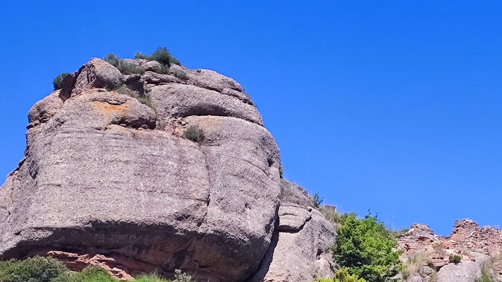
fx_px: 1424
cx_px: 285
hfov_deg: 20.0
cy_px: 264
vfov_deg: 11.2
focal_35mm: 107
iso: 50
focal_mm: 5.4
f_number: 1.8
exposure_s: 1/1648
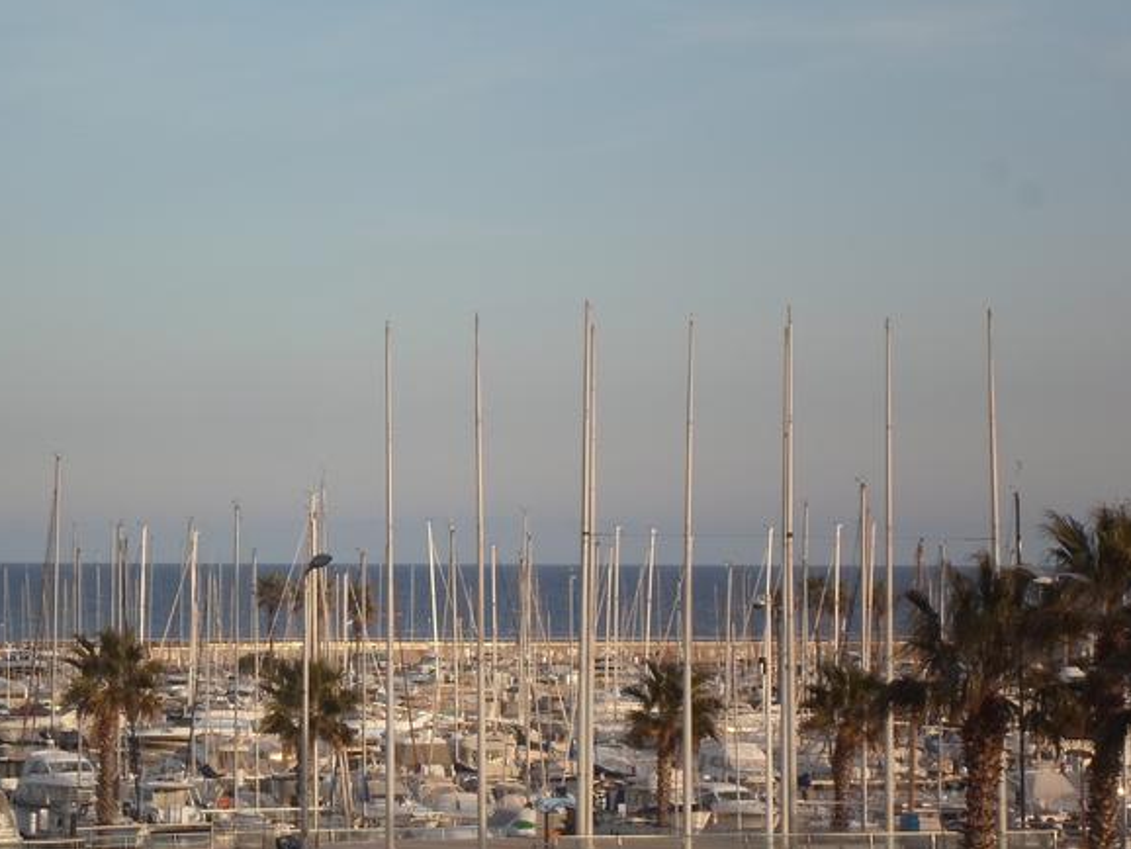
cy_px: 571
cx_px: 385
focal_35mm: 173
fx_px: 5655
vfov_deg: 8.6
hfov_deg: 11.4
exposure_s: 1/180
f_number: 6.3
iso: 80
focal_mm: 22.5
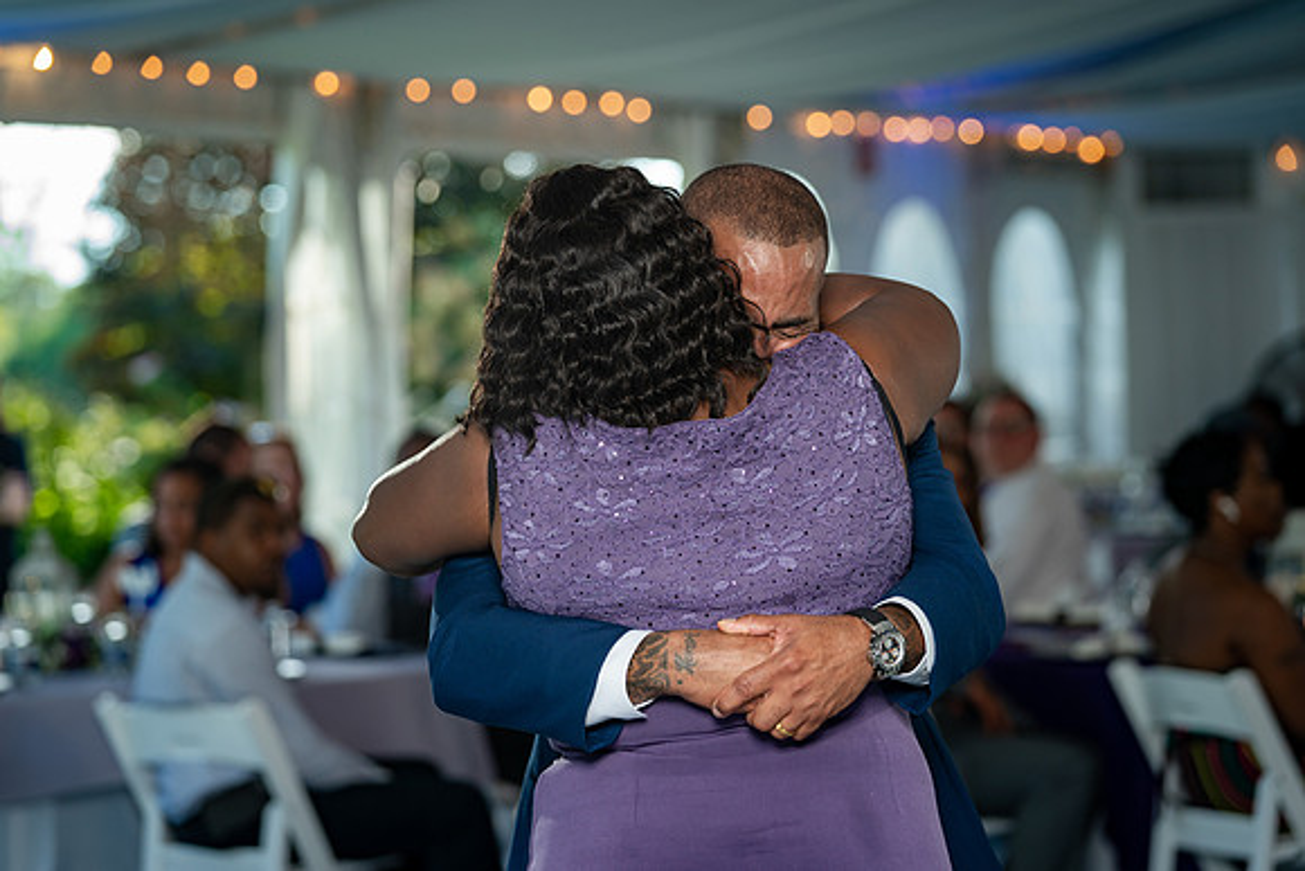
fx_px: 4537
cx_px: 652
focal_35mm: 125
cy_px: 436
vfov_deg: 11.0
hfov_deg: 16.4
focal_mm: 124
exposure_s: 1/200
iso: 320
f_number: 4
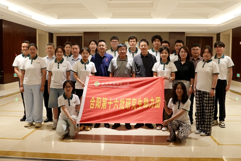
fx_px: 241
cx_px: 120
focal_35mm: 36
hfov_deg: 53.1
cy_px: 80
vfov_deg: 36.9
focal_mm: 24
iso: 3200
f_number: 6.3
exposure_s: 1/40
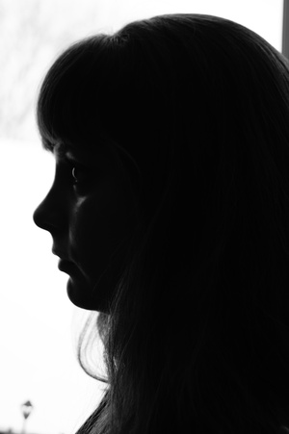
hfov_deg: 18.2
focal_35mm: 75
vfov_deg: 27.0
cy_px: 217
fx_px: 904
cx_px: 144
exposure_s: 1/4
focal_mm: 50
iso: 100
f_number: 5.6
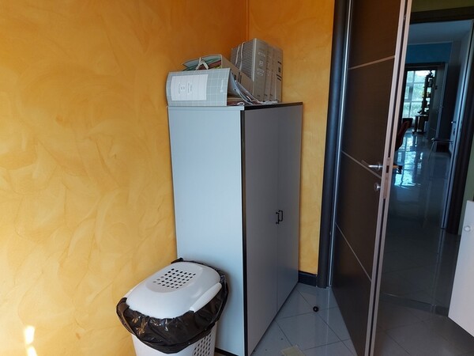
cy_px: 178
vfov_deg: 56.8
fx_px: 329
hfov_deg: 71.6
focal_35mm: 24
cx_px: 237
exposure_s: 1/50
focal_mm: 5.23
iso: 160
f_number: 1.8
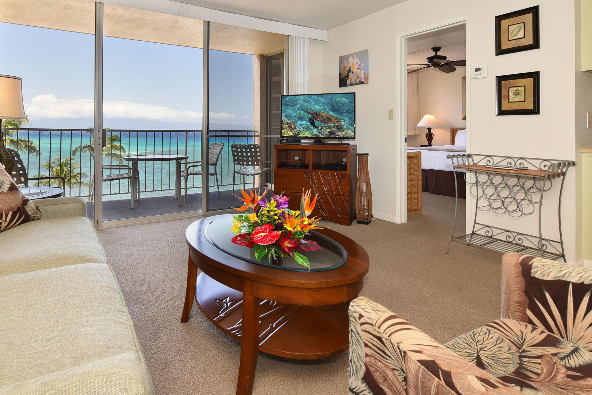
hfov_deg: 81.1
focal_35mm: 21
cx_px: 279
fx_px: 345
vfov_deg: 58.4
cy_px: 137
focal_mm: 14
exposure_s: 1/60
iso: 100
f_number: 14
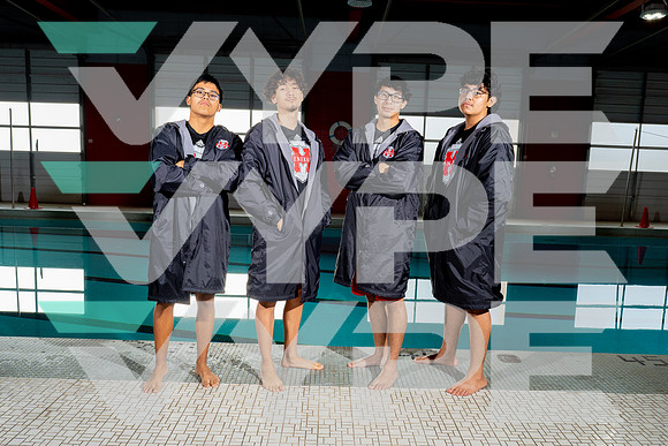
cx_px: 334
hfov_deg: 65.5
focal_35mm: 28
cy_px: 223
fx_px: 520
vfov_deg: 46.4
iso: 1000
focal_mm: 28
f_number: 8
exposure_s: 1/250
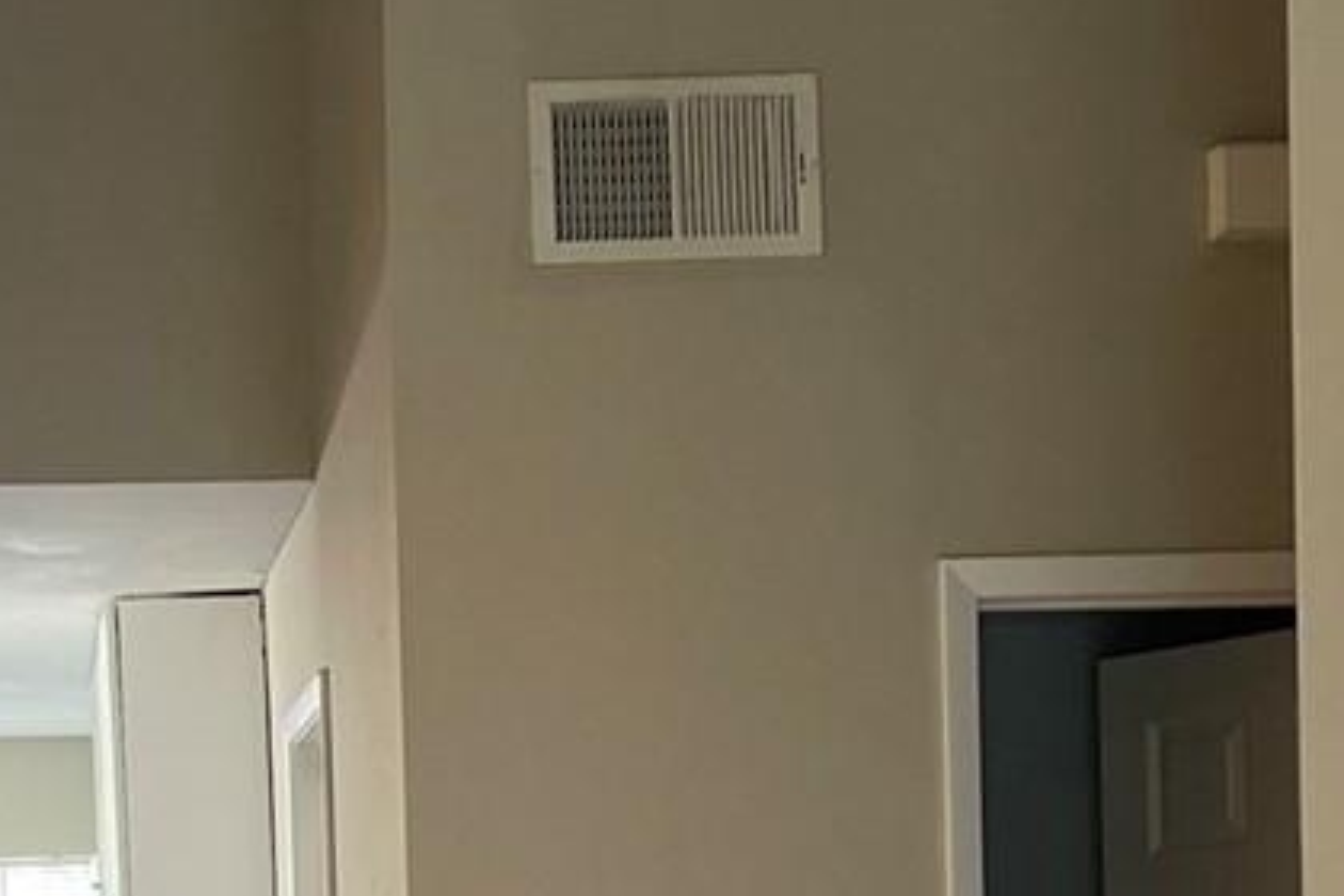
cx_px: 269
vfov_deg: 12.8
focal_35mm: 103
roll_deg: +1.8
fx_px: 3845
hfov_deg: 19.6
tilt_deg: -0.9
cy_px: 1178
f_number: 1.6
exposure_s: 1/60
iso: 250
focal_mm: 5.1
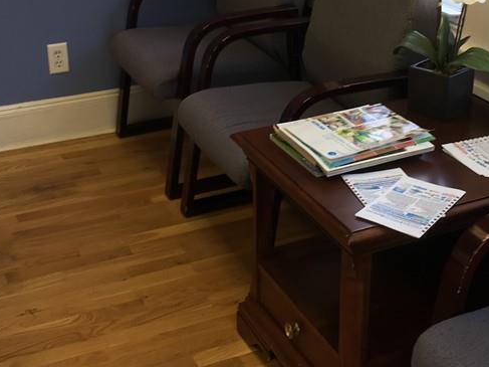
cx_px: 258
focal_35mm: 61
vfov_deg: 23.8
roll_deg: -0.2
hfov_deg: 31.7
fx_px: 861
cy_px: 94
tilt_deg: -19.9
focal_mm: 4.15
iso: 25
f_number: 2.2
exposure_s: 1/40
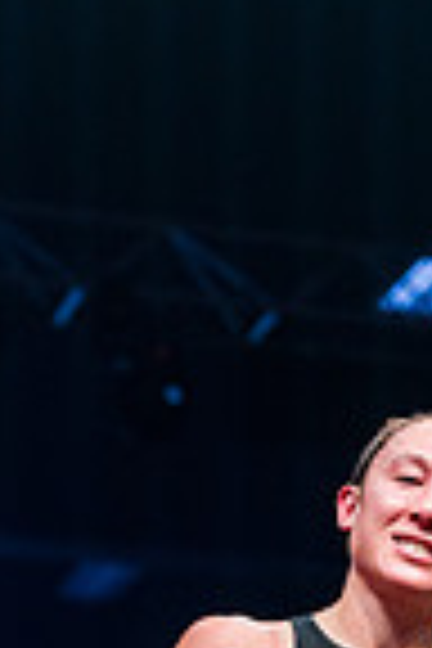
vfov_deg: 9.3
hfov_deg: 6.3
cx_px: 621
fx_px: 3888
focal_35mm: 216
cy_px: 878
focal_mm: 69
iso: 3200
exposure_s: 1/1000
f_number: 2.8
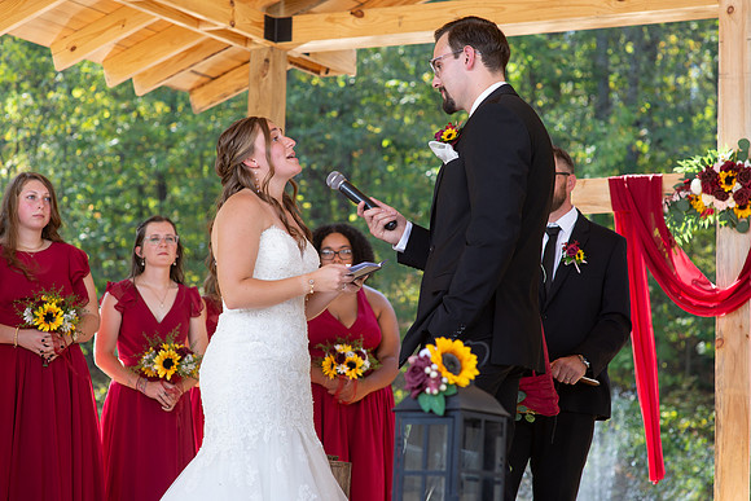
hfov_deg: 22.2
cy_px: 250
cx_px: 376
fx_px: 1915
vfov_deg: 14.9
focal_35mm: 92
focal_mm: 85
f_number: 5
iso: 400
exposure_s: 1/320
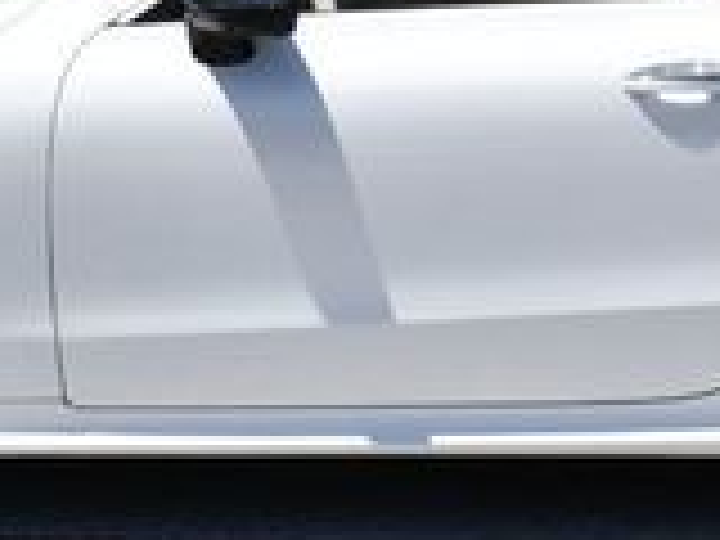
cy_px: -184
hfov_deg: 9.9
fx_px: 4160
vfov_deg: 7.3
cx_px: 486
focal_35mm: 200
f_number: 8
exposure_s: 1/250
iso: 100
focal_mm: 26
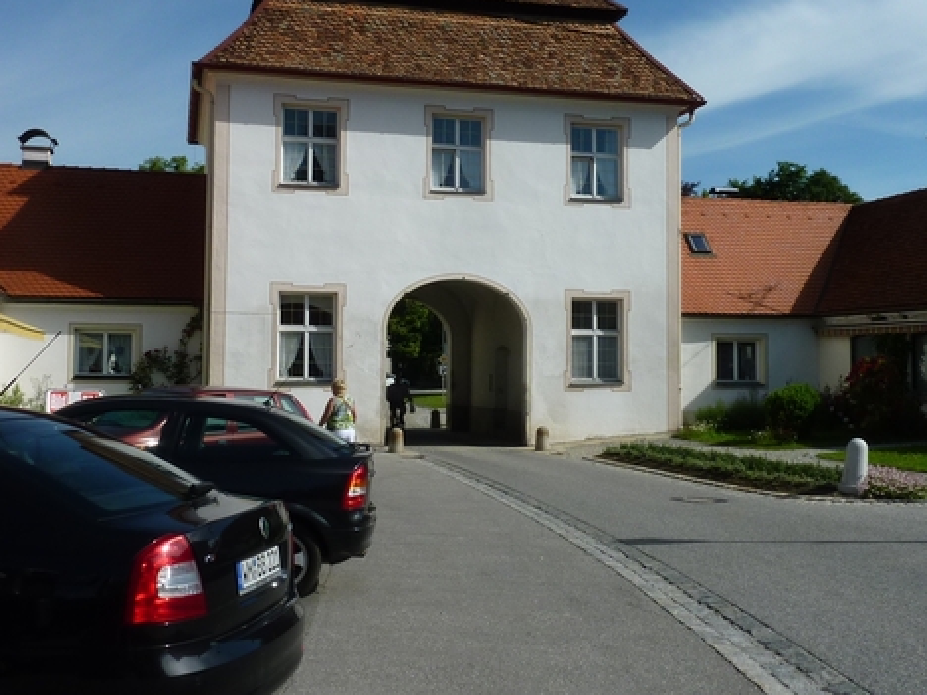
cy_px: 303
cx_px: 471
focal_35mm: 41
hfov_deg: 45.8
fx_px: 1098
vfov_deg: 35.1
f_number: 5.6
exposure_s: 1/500
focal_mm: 4.1
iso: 80
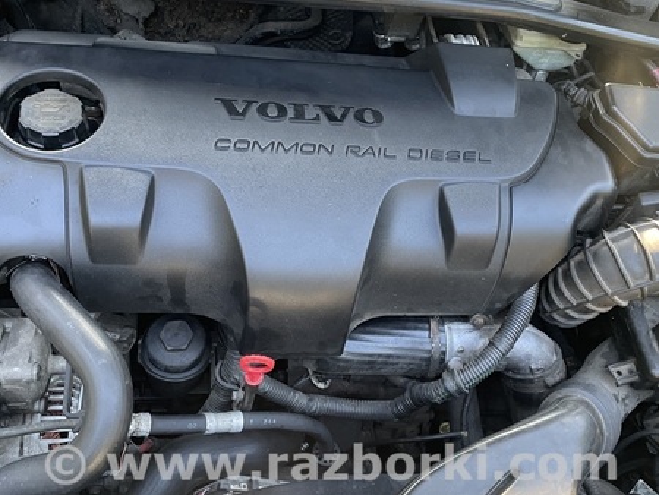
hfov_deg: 67.3
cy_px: 248
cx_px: 330
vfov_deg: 53.1
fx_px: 495
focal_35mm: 26
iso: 125
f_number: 1.6
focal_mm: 4.2
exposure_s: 1/70
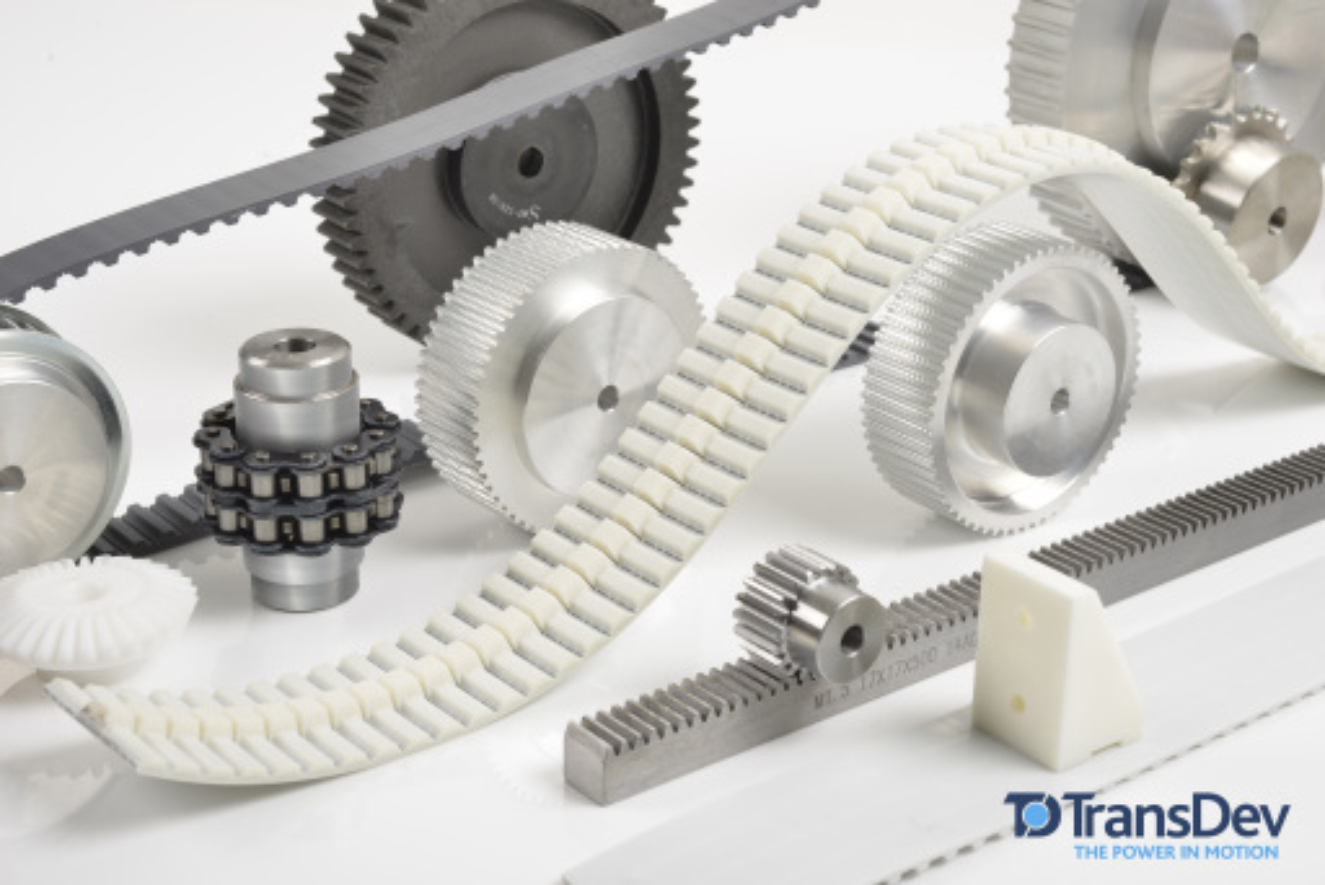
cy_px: 442
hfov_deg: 33.4
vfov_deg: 22.7
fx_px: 2209
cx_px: 662
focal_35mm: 60
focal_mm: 60
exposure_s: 1/160
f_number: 20
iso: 100
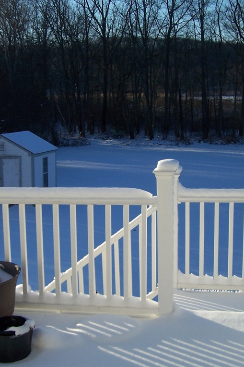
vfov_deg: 37.5
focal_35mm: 53
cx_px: 115
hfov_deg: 25.5
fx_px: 539
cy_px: 183
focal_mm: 6.3
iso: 80
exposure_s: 1/1000
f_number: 2.8
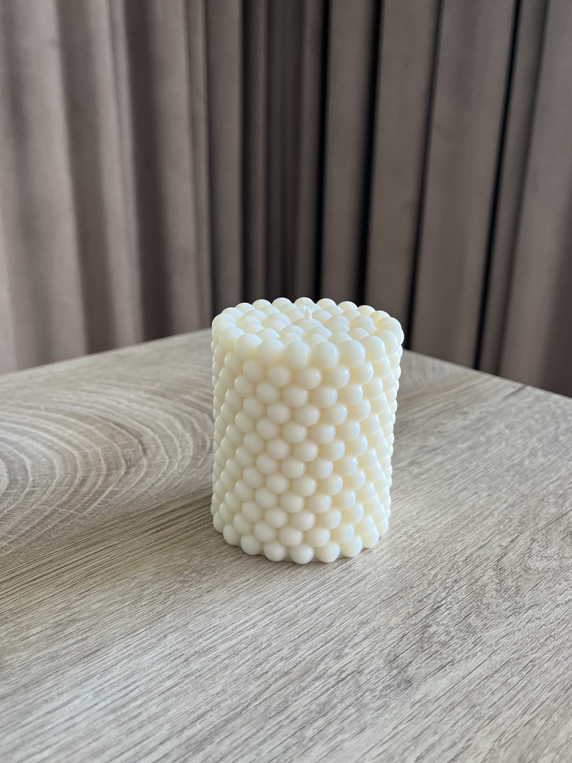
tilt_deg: -19.6
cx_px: 304
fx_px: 639
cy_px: 370
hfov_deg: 48.2
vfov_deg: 61.6
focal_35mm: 29
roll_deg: -0.8
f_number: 1.6
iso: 125
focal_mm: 5.1
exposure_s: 1/121
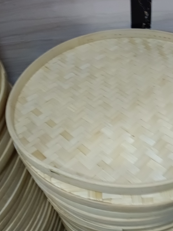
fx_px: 227
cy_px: 125
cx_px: 111
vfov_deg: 53.9
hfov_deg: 41.4
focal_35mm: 34
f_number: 1.8
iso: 1645
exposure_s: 1/16.7
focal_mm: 4.05
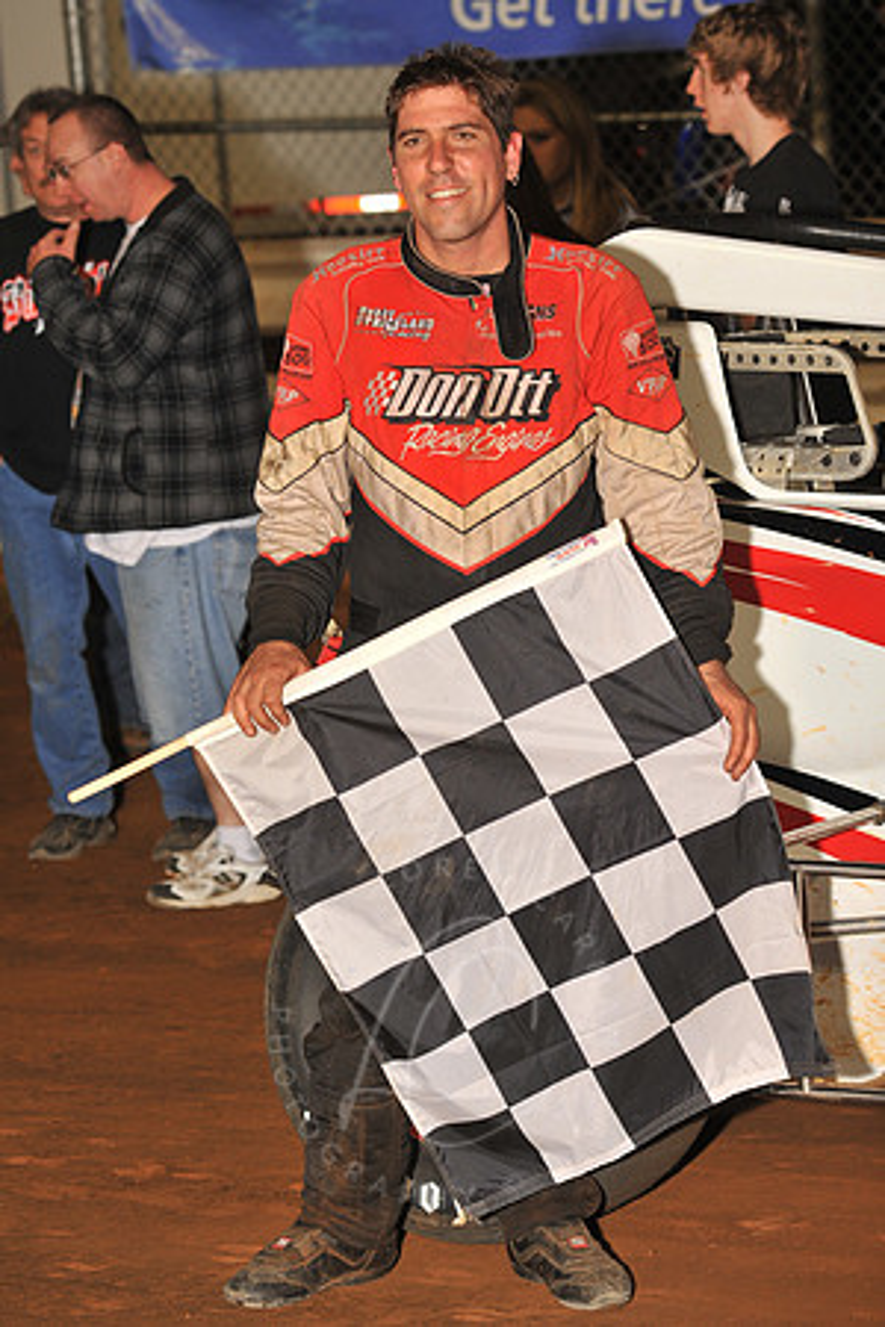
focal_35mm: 112
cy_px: 664
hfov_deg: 12.2
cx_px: 442
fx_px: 4130
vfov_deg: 18.3
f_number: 6.3
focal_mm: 112
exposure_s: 1/320
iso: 500
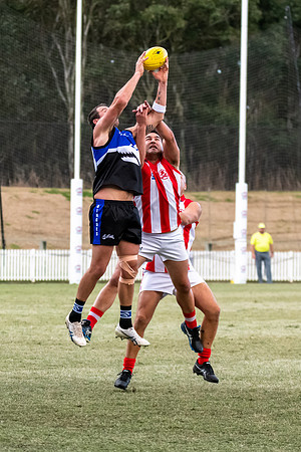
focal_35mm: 269
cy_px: 221
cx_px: 103
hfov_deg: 5.1
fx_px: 3369
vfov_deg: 7.7
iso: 3600
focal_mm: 150
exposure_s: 1/1600
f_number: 5
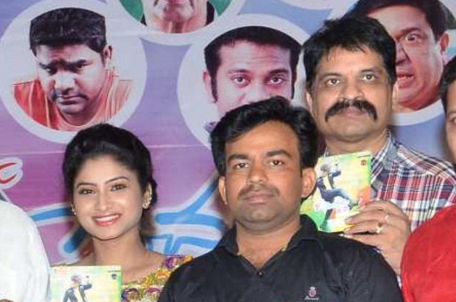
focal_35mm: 130
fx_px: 1643
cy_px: 410
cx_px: -151
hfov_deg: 15.0
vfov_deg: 10.2
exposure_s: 1/125
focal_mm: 24
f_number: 7.1
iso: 1250
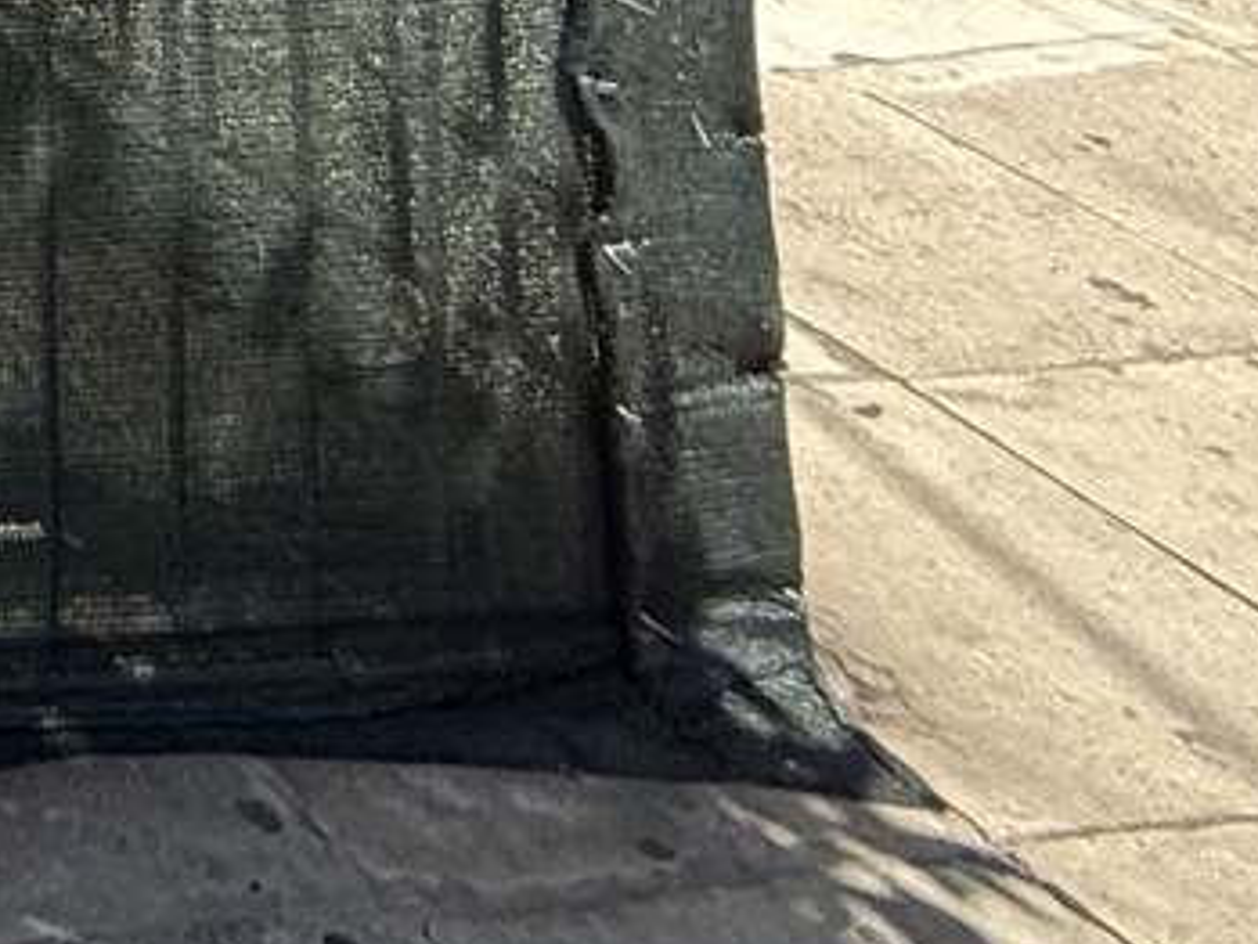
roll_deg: +0.1
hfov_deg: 15.7
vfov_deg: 12.5
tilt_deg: +7.4
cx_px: -1633
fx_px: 2799
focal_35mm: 77
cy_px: -1600
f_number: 2.2
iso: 50
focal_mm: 2.22
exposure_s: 1/779
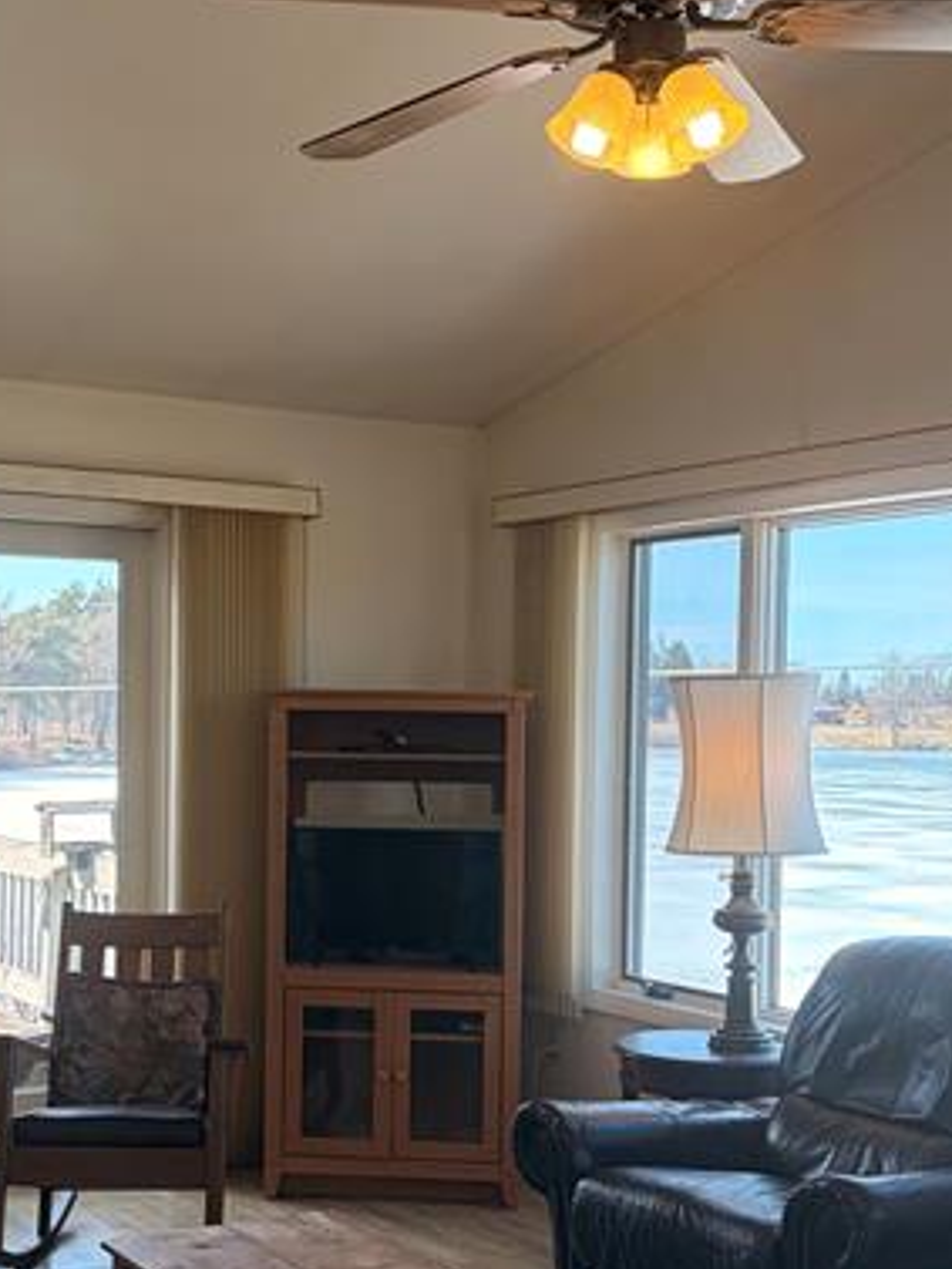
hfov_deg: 27.4
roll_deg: -1.3
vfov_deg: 36.0
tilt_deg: -1.4
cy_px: 774
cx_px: 330
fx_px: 1942
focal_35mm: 53
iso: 50
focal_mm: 5.96
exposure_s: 1/234
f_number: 1.6
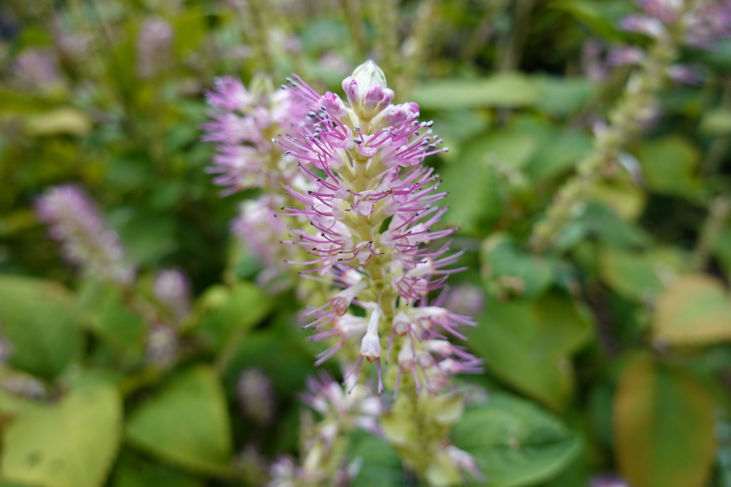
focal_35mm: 24
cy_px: 244
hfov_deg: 73.7
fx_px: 487
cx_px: 366
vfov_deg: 53.1
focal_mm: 9
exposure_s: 1/125
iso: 100
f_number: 2.8
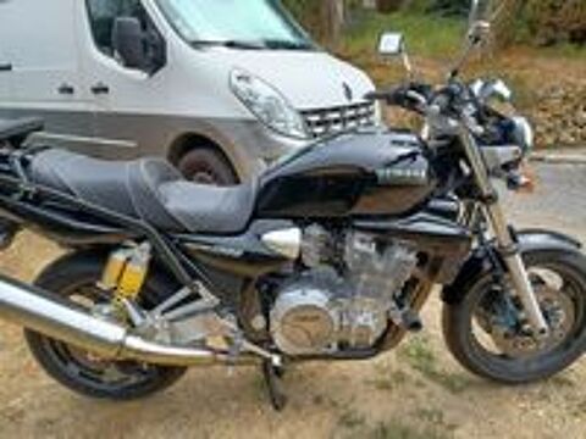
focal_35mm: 25
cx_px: 293
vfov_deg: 54.9
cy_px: 220
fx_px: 423
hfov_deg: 69.4
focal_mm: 4.6
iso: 32
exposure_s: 1/269
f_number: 1.8
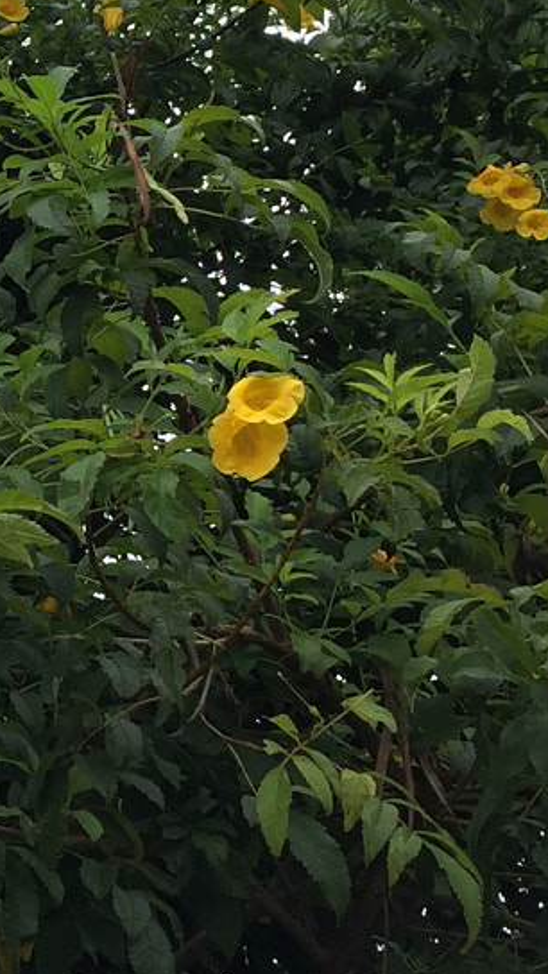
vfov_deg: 22.9
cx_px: -453
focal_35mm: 93
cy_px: 355
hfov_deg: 11.9
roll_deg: +4.3
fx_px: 2402
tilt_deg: +39.5
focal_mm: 4.15
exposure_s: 1/501
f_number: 2.2
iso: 32
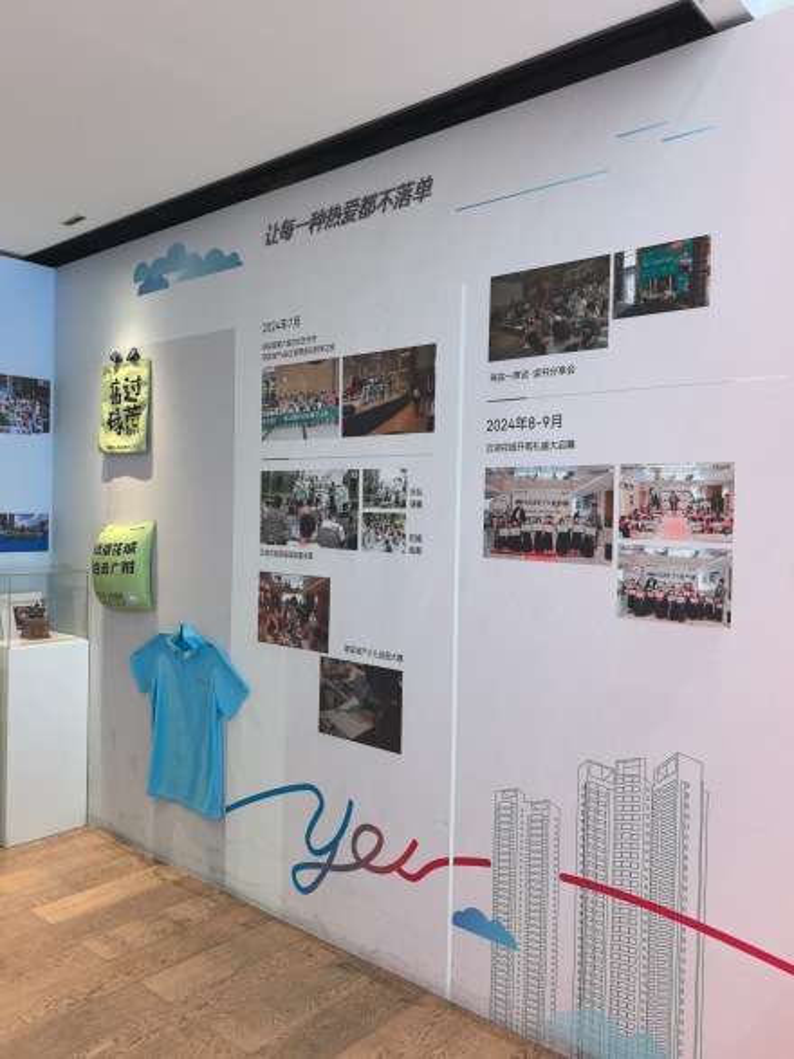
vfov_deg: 65.3
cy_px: 530
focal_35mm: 27
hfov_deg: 51.3
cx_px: 397
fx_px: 826
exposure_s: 1/50
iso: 233
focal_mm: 6.98
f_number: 2
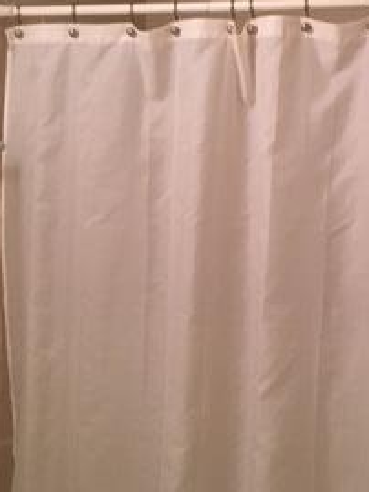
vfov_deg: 28.1
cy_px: 229
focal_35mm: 69
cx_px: 285
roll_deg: -3.0
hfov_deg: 21.1
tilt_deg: +0.9
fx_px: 980
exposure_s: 1/30
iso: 125
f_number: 2.2
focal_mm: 4.15
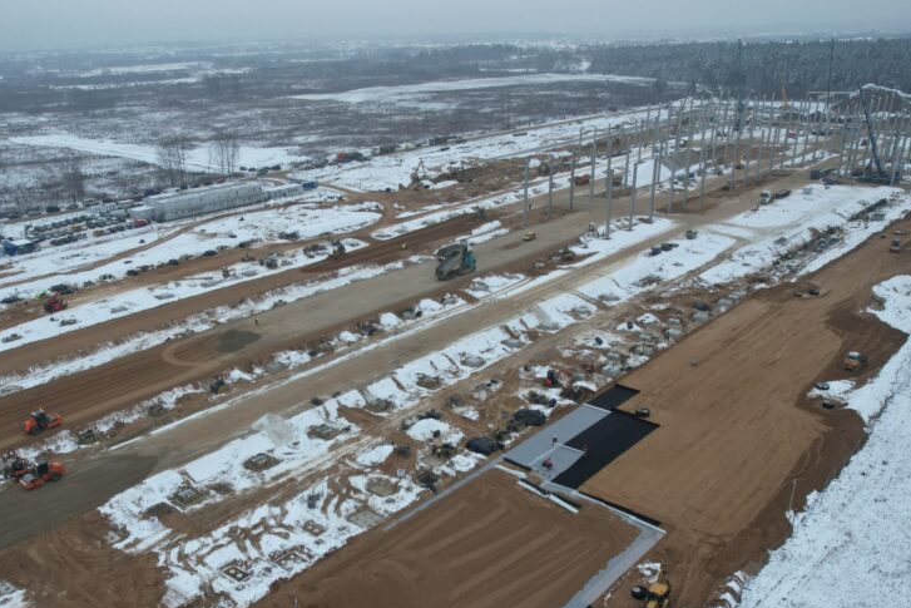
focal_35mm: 31
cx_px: 398
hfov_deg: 60.1
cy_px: 417
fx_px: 785
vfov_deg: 41.7
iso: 110
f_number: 2.8
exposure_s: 1/250
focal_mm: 8.38
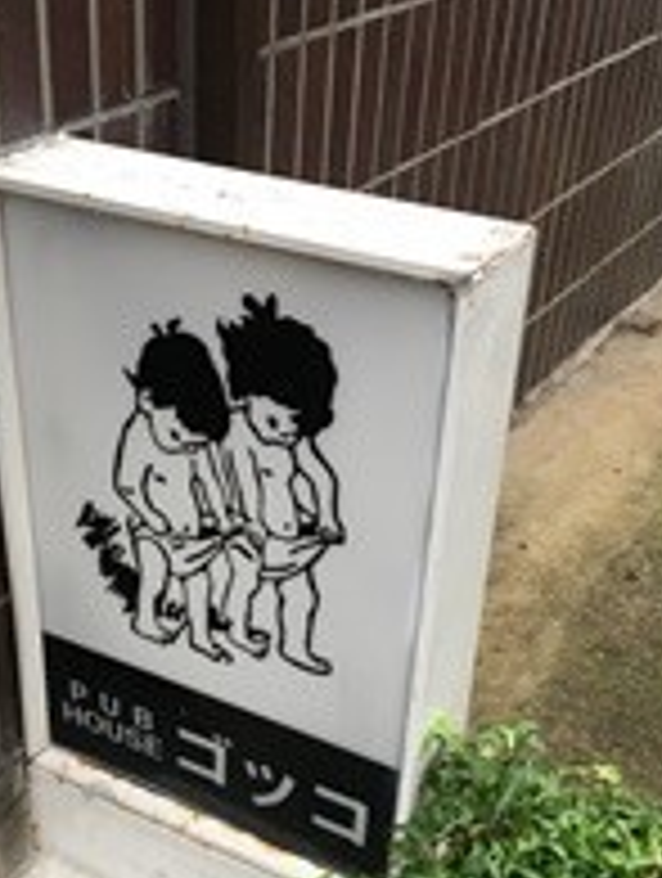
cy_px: 621
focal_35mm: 52
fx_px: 1322
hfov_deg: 27.9
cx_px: 205
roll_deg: -0.4
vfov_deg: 36.2
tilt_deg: -33.6
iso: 32
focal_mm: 4.15
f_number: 2.2
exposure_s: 1/30
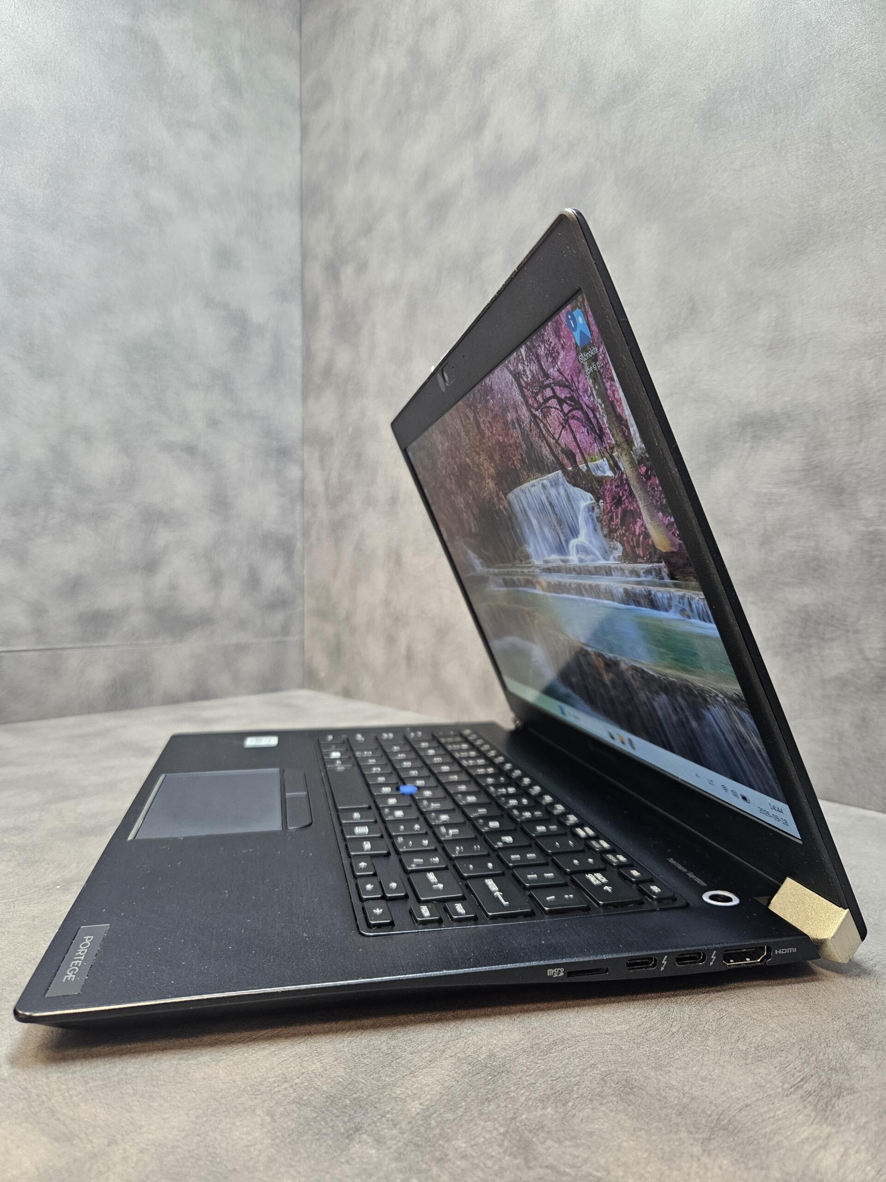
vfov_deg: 73.9
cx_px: 443
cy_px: 591
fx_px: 785
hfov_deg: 58.9
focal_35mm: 23
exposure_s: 1/100
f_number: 1.8
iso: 320
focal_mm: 5.4
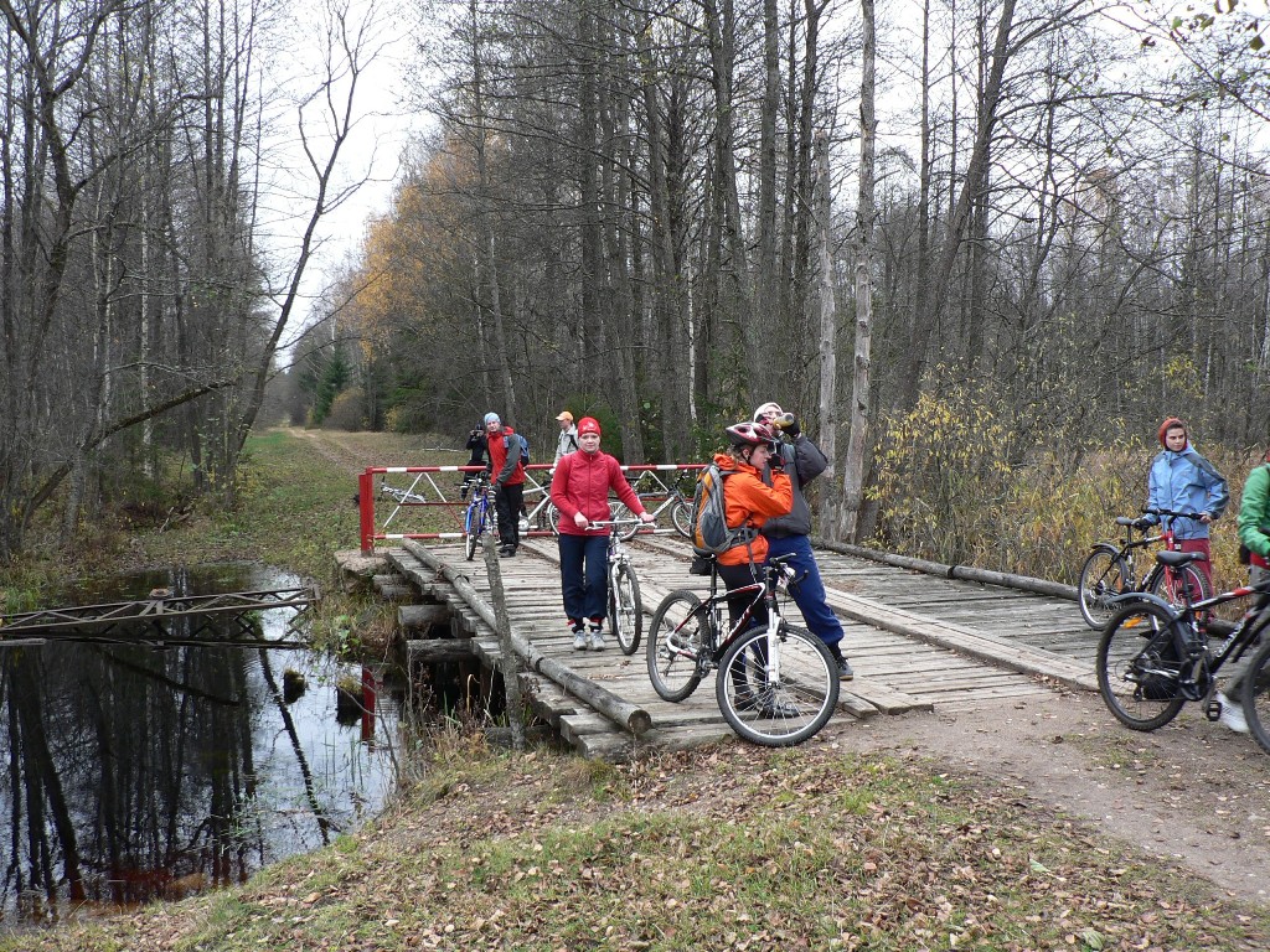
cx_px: 635
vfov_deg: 39.7
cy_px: 476
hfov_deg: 51.4
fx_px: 1321
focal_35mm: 36
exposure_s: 1/40
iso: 80
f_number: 2.8
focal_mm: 6
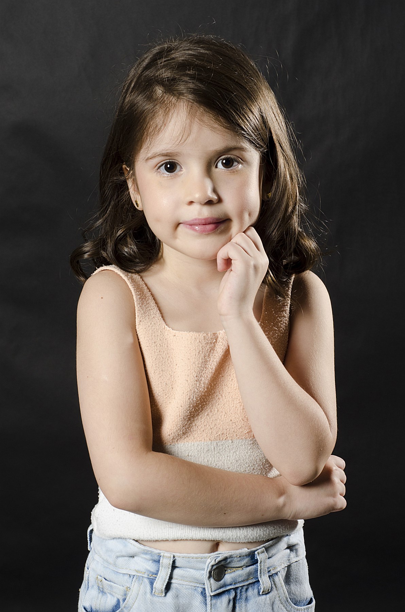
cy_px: 306
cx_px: 202
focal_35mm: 75
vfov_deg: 27.0
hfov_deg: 18.1
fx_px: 1271
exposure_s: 1/125
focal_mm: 50
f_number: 9
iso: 200
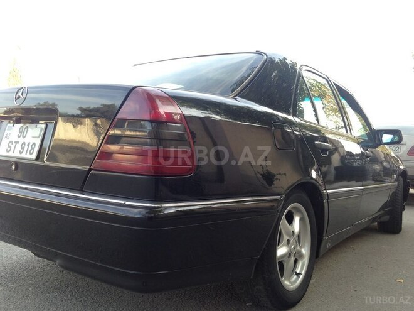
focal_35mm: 33
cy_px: 156
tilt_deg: +0.4
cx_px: 207
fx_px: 395
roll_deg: -1.0
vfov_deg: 42.9
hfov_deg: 55.4
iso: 50
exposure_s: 1/140
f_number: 2.4
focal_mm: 4.12
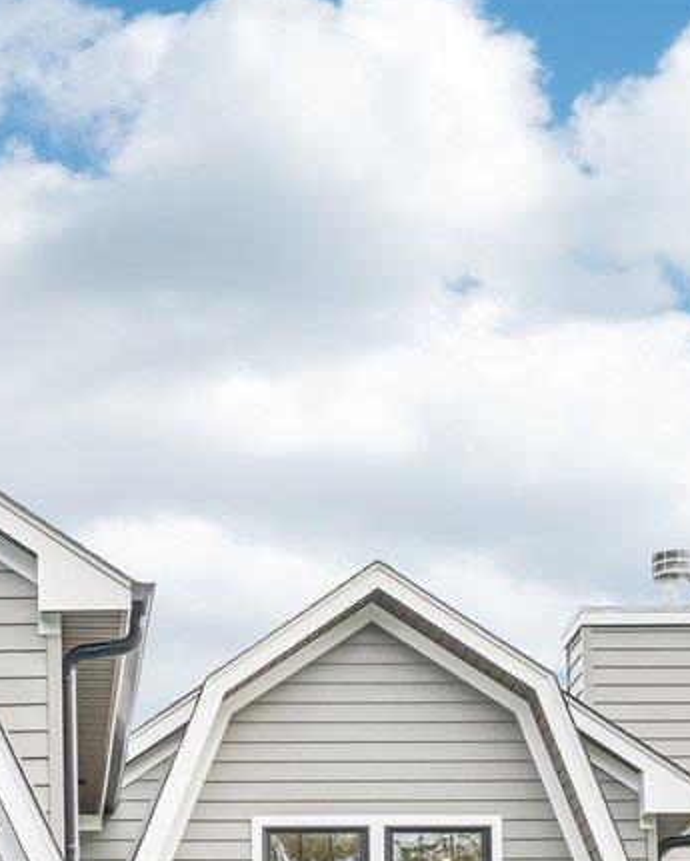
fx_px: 2558
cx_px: 78
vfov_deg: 17.4
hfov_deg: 15.2
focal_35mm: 100
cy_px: 1256
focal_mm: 22.5
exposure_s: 1/125
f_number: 9
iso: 160
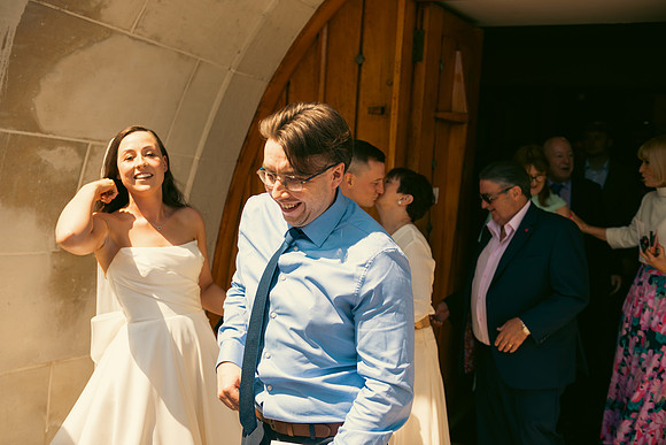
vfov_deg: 33.4
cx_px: 333
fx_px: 740
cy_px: 222
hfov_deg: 48.4
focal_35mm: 40
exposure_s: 1/800
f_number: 3.5
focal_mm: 40
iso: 100
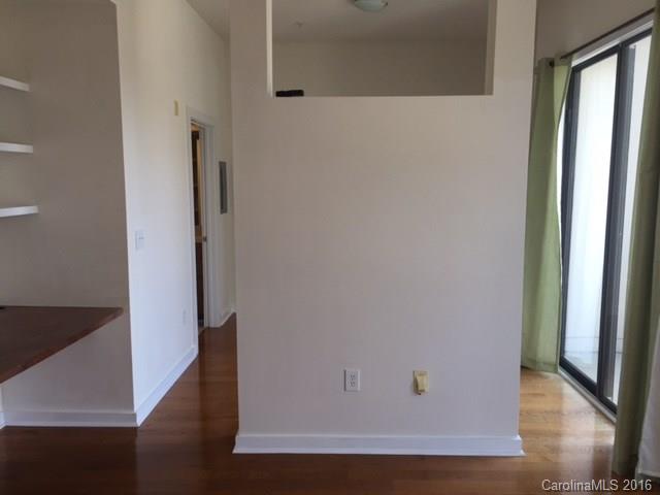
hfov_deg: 61.7
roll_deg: -0.2
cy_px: 248
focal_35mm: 29
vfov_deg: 48.2
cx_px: 330
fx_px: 553
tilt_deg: -7.6
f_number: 2.2
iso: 50
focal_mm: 4.15
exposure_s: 1/120
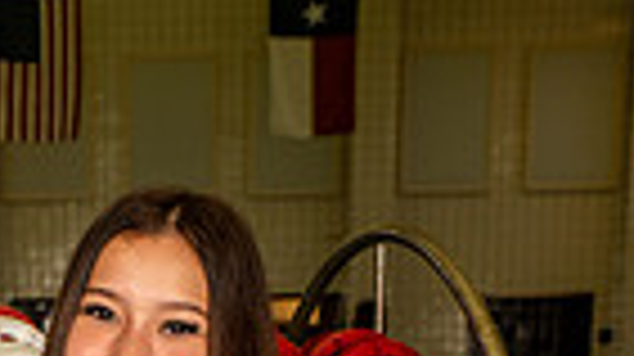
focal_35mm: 147
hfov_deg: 14.5
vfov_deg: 7.4
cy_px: 1005
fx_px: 2469
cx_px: 58
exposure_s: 1/250
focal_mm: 44
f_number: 7.1
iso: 500
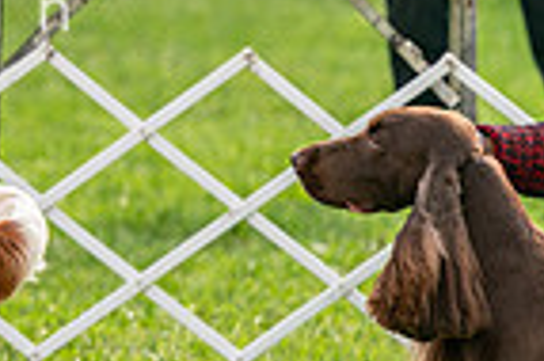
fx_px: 12241
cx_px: -403
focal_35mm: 811
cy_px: 127
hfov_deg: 2.5
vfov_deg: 1.7
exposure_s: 1/1250
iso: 320
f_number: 3.5
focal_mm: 200
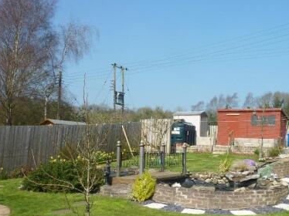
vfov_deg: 36.6
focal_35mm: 39
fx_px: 325
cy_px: 130
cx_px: 167
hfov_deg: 47.7
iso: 80
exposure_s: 1/400
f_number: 4.5
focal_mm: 4.1
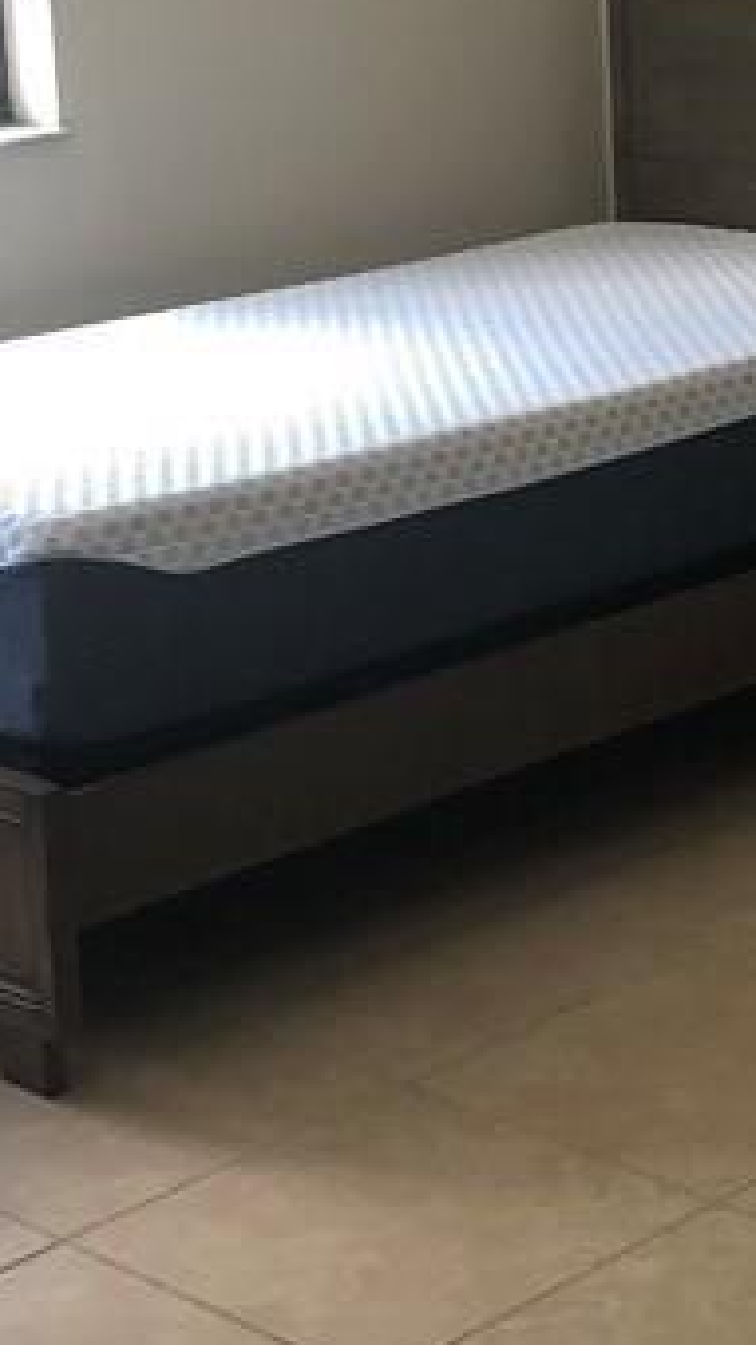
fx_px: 3282
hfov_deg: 13.0
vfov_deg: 23.0
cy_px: 415
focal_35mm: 92
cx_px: 716
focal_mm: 3.99
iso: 40
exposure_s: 1/30
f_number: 1.8
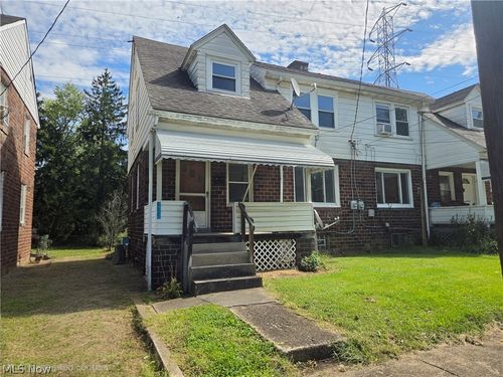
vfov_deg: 58.9
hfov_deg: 73.9
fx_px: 334
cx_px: 252
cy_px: 188
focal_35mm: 23
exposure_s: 1/10000
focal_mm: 5.4
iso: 80
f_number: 1.8
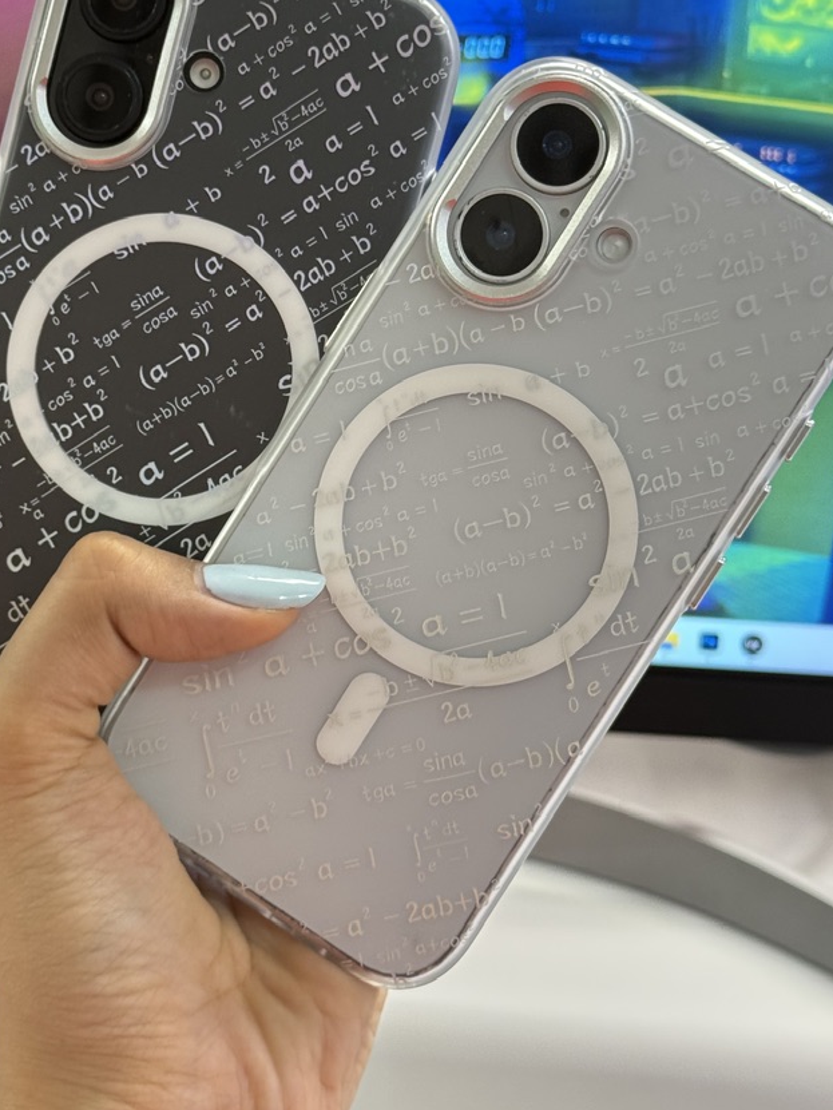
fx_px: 2373
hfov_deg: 19.9
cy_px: 427
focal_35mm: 74
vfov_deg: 26.3
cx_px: 350
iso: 160
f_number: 1.78
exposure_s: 1/50
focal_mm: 6.76
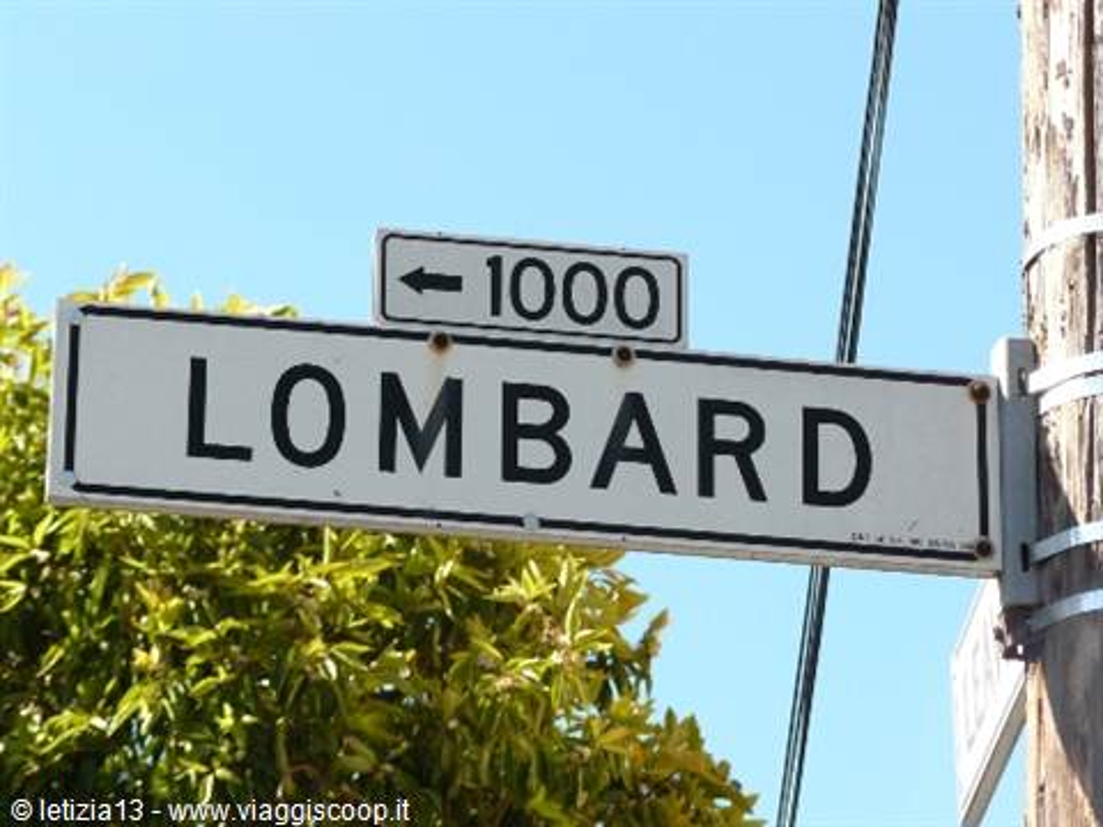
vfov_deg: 8.2
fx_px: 5799
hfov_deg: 10.9
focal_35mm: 182
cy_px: 414
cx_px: 552
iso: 100
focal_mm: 30.4
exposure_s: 1/200
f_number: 4.5
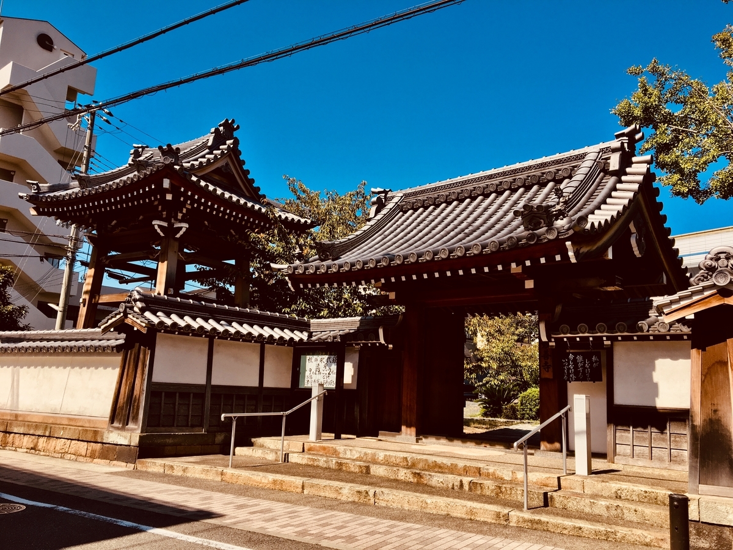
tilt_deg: +9.0
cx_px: 366
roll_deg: -1.9
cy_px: 275
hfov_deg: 61.7
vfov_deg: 48.2
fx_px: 614
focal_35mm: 29
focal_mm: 4.15
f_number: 2.2
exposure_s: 1/1040
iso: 25
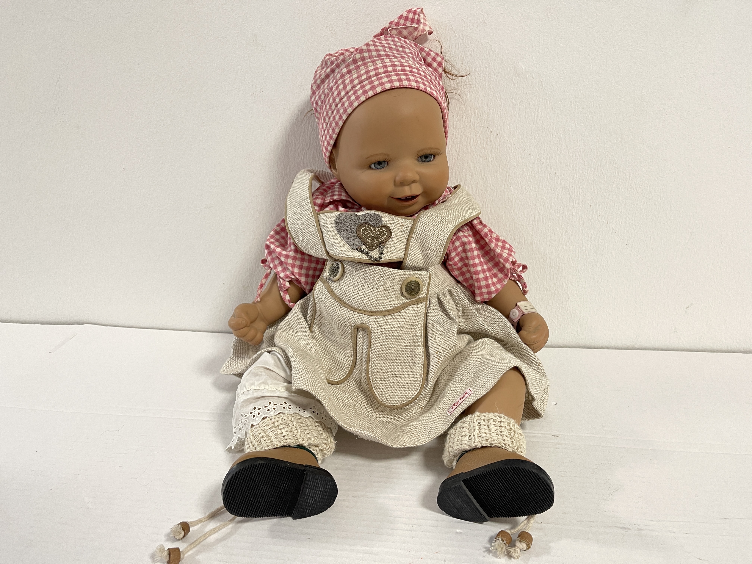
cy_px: 282
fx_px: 543
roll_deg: -0.8
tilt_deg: -17.1
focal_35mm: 25
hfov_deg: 69.4
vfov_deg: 54.9
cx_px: 376
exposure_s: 1/50
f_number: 1.6
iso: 125
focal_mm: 5.1
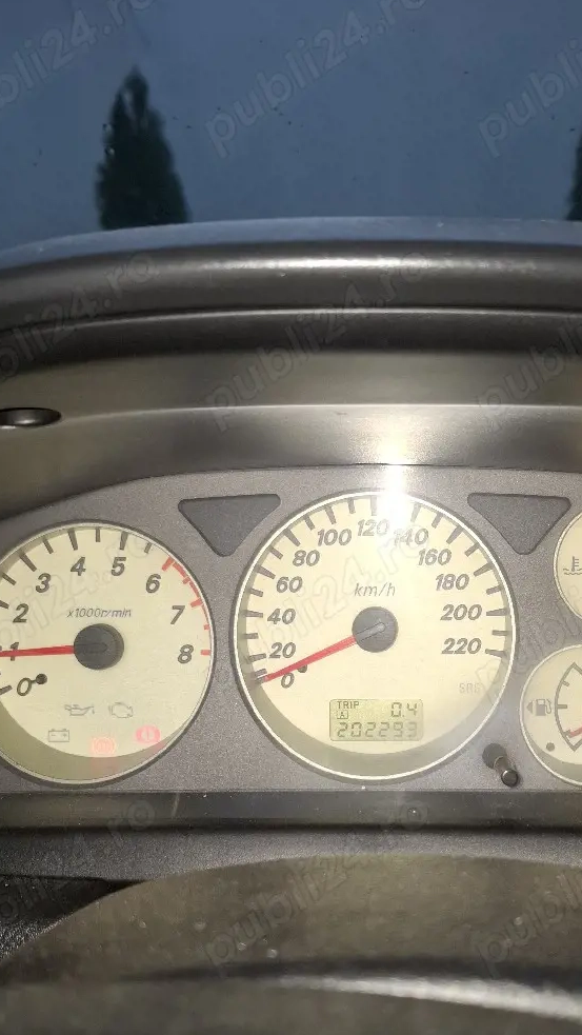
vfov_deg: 57.3
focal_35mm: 34
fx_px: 933
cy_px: 650
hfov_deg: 34.4
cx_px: 385
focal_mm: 5.54
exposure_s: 1/100
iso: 160
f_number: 1.8
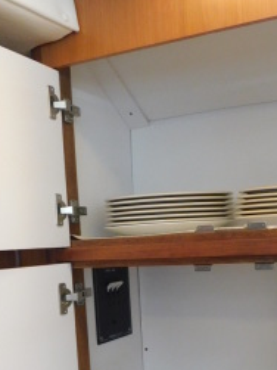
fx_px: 587
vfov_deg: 33.6
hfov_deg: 26.5
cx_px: 168
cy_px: 313
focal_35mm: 55
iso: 250
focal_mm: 4
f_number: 3
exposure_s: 1/30
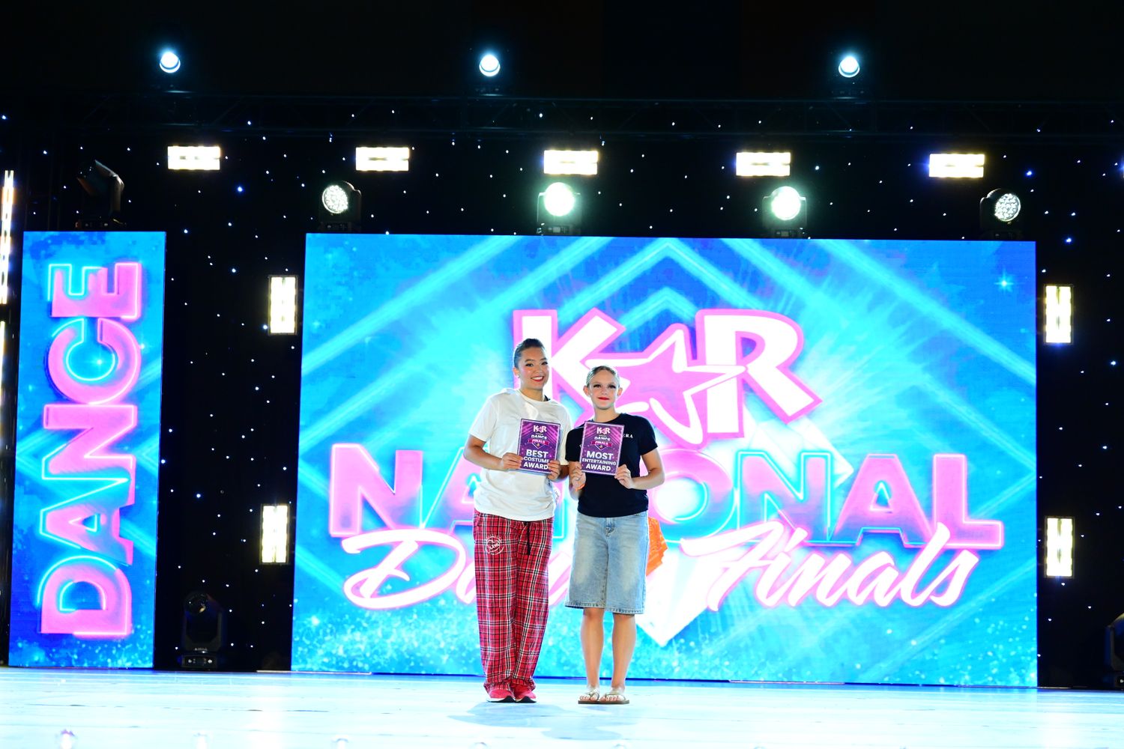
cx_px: 562
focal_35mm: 70
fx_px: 2185
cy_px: 374
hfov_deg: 28.8
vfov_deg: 19.5
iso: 4000
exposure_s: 1/800
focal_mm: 70
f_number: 3.5
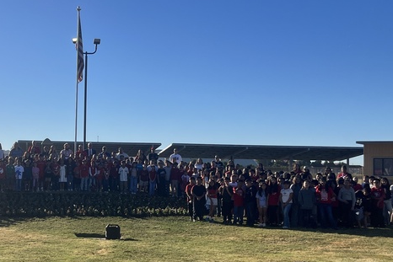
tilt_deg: +1.4
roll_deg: -1.1
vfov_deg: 23.4
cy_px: 152
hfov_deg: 33.2
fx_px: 633
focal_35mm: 58
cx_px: 63
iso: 50
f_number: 1.6
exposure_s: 1/5556
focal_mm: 5.1
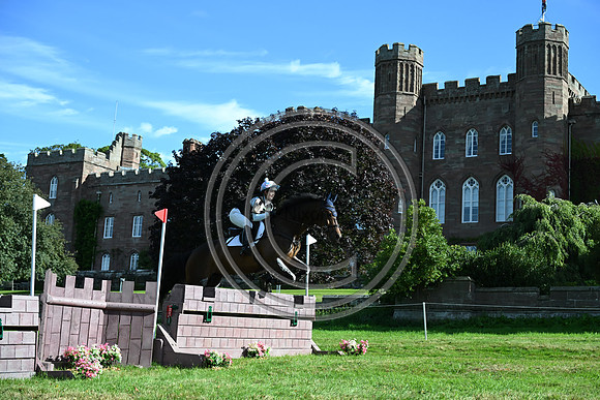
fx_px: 950
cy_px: 200
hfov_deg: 35.0
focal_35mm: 57
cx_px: 300
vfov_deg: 23.8
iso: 280
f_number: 4.5
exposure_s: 1/1250
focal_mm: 57
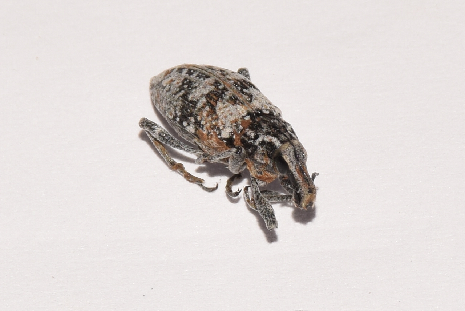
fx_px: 2715
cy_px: 156
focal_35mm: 210
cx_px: 232
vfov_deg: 6.6
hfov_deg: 9.8
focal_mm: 140
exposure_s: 1/200
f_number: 14
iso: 100
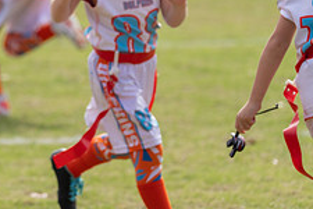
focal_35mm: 315
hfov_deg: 6.5
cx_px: -51
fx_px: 2739
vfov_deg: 4.4
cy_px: -34
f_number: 2.8
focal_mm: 122
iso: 100
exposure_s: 1/1600
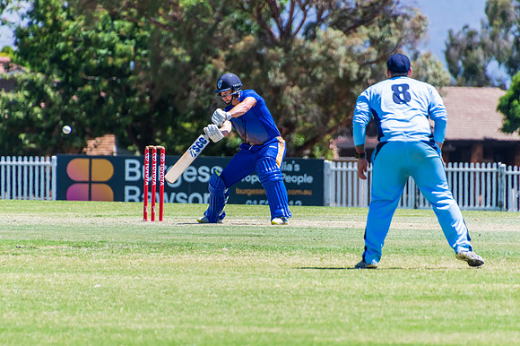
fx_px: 9196
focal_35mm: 637
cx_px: 263
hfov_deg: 3.2
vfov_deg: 2.2
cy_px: 183
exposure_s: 1/1600
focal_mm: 400
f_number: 6.3
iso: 400
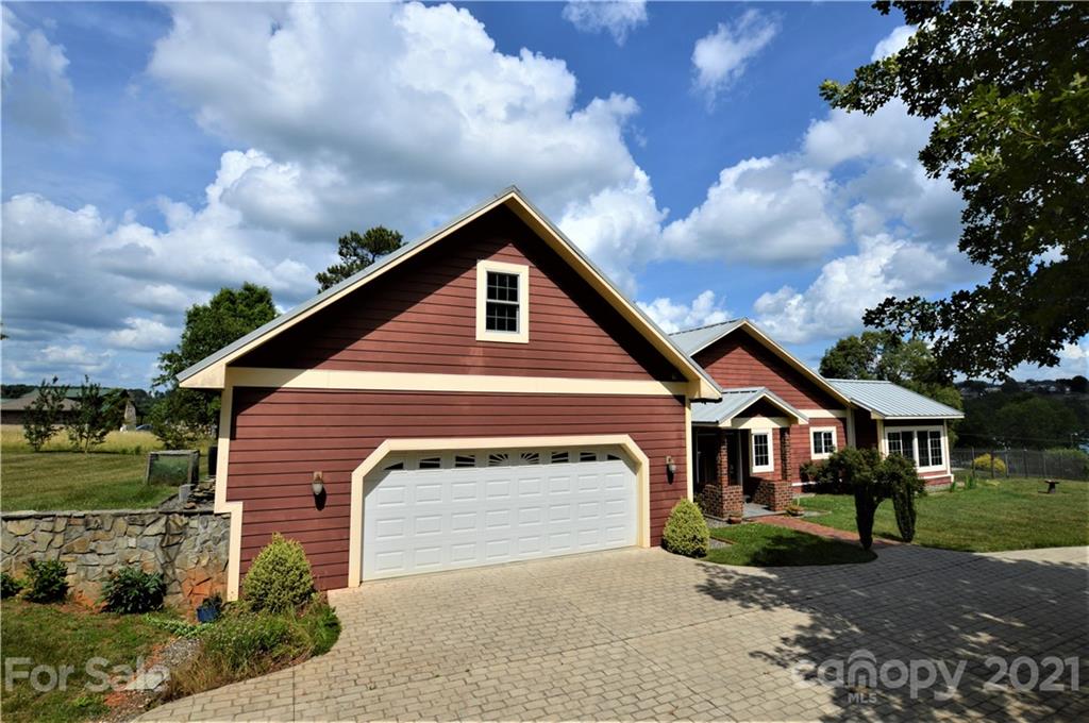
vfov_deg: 77.2
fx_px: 453
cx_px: 544
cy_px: 362
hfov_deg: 100.5
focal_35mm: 15
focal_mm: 10
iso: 100
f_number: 10
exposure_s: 1/400
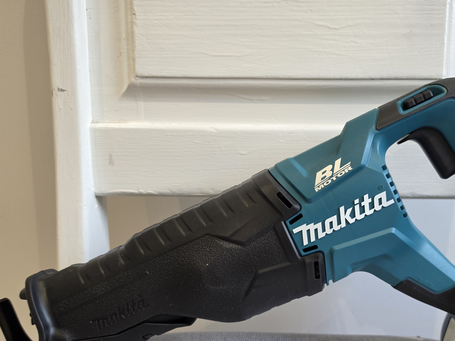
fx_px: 460
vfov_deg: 39.7
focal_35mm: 35
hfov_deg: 51.9
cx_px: 291
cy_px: 251
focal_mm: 6.5
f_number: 1.4
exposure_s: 1/100
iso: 64
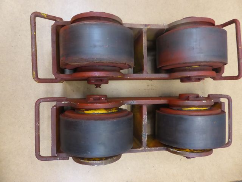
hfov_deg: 67.3
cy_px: 91
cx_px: 121
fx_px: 182
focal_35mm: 26
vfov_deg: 53.1
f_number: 3.3
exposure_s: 1/25
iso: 400
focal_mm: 4.4
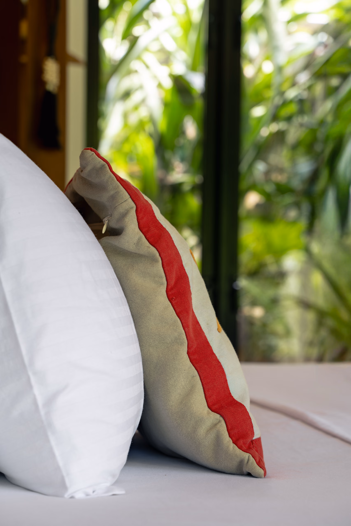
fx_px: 1097
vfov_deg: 27.0
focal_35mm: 75
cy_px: 263
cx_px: 176
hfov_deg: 18.2
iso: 100
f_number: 6.3
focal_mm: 75
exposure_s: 1/60
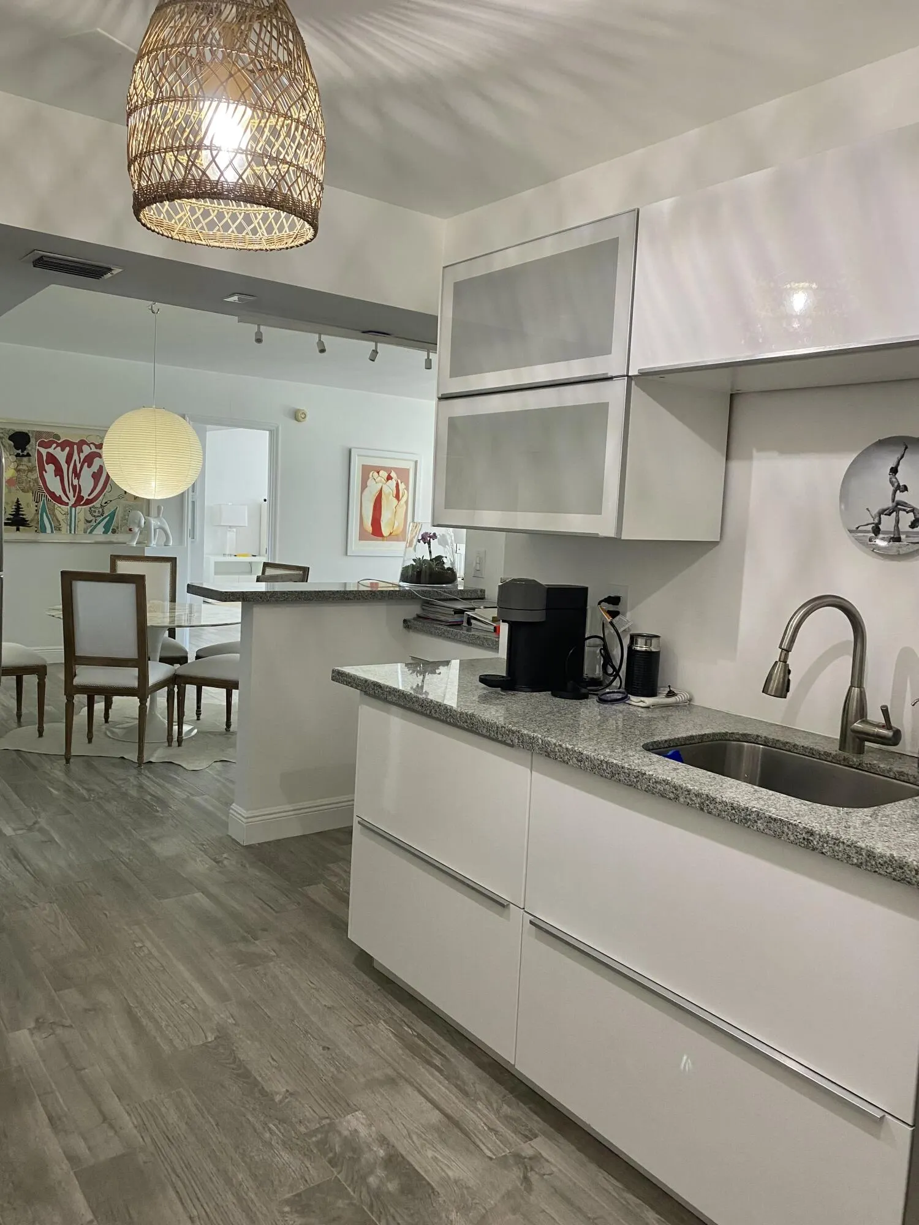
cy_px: 612
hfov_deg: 53.1
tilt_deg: -5.6
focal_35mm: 26
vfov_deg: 67.3
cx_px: 460
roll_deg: -2.2
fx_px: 920
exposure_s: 1/60
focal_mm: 4.25
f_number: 1.8
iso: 160
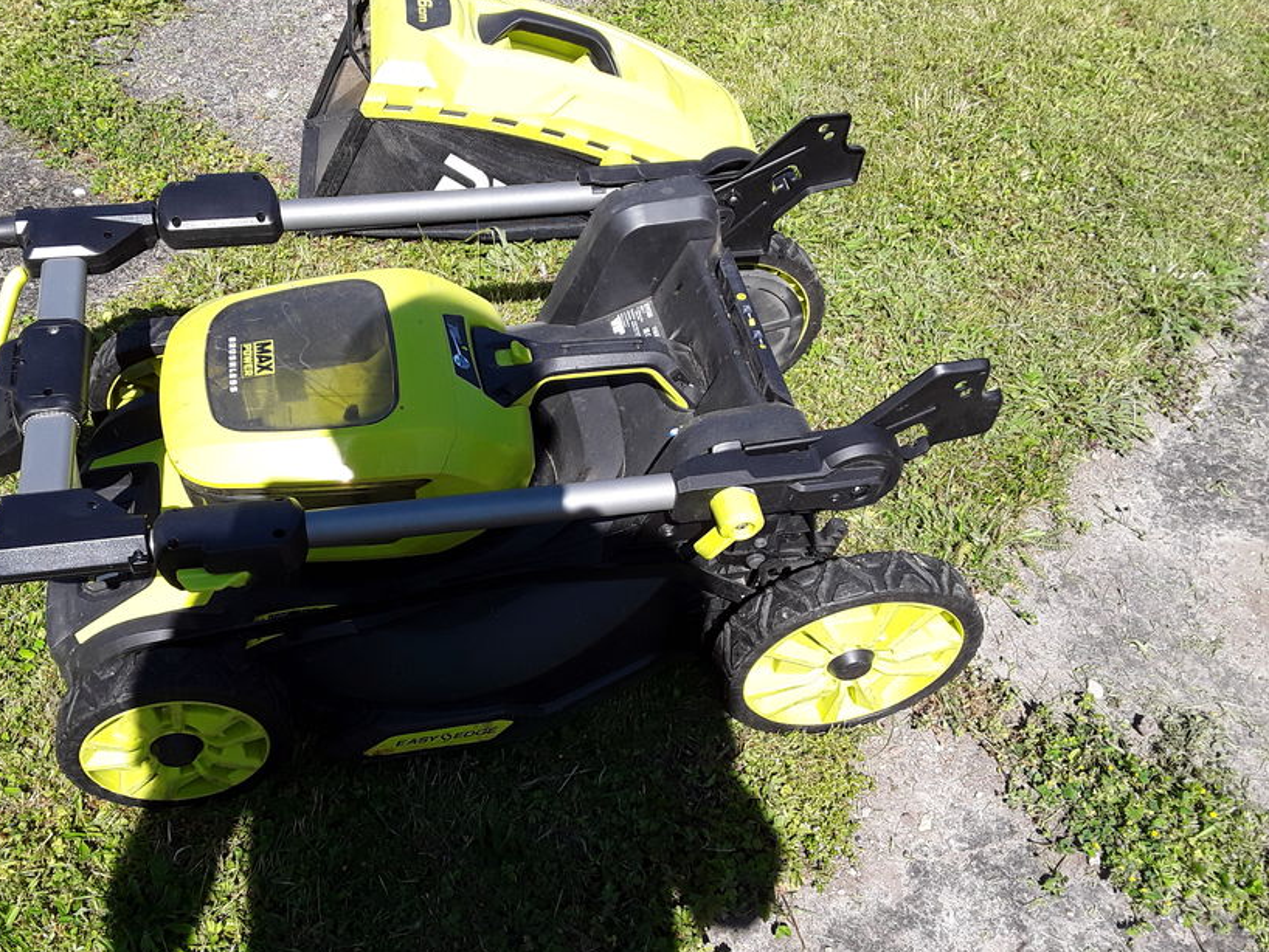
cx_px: 532
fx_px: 1210
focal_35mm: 33
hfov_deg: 55.1
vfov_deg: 42.9
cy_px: 512
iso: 40
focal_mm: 2.91
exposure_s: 1/1170
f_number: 1.9
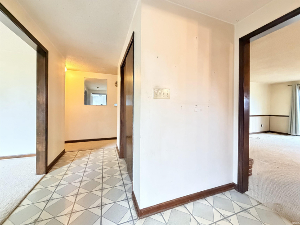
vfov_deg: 85.7
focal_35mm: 14
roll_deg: -0.5
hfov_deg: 102.1
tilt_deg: -2.4
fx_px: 121
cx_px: 150
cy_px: 112
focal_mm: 2.22
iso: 1250
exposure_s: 1/30
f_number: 2.2
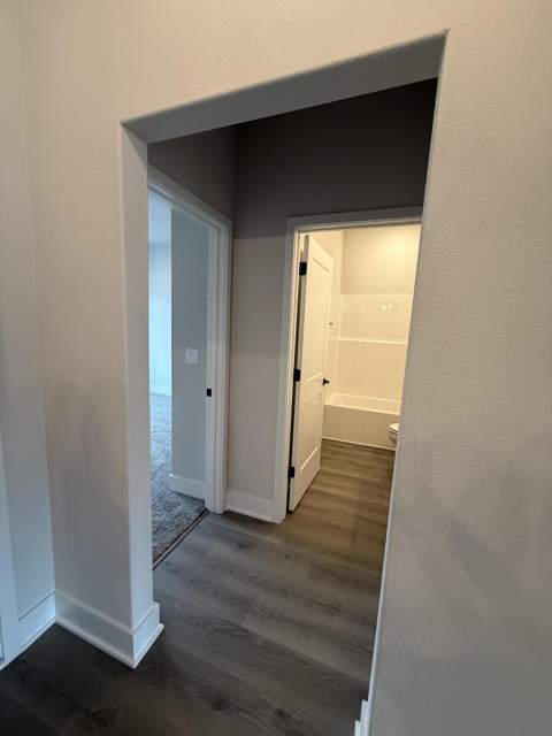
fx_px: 298
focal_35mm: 14
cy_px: 368
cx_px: 276
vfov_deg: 102.1
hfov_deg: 85.7
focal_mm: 2.22
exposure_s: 1/120
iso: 250
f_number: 2.2
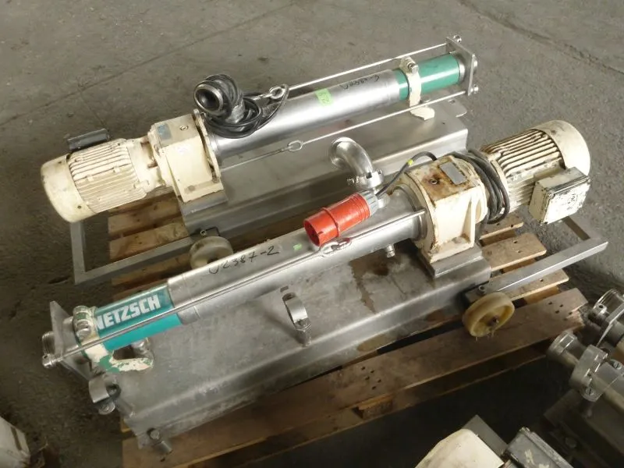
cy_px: 234
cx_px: 312
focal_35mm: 28
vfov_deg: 49.7
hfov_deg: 63.4
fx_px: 505
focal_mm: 4.9
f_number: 3.3
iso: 400
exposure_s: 1/25
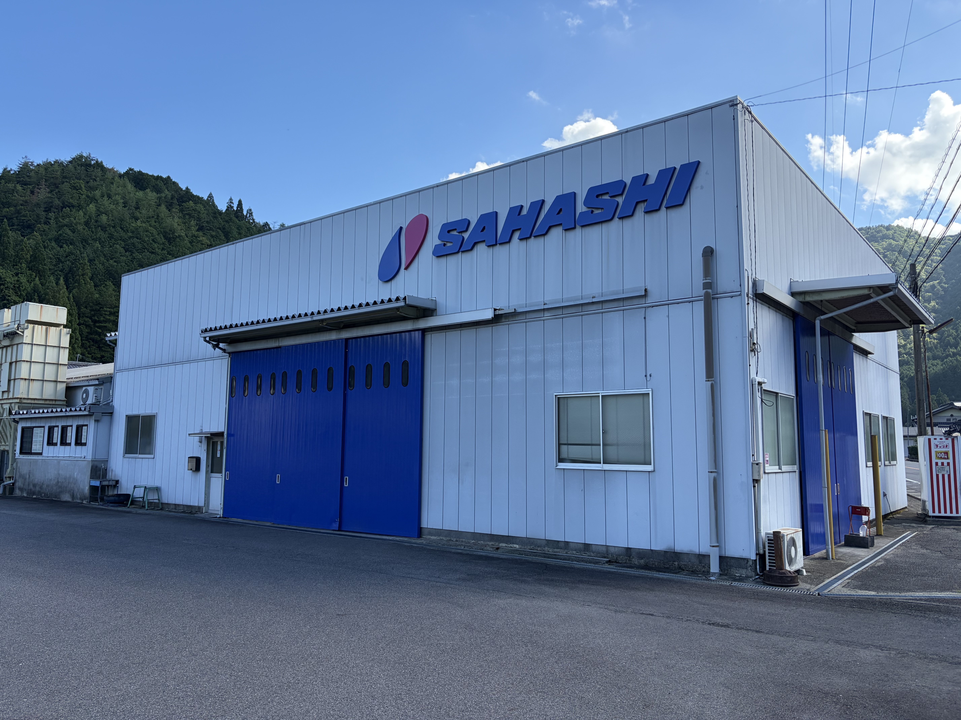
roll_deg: -0.3
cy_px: 360
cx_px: 480
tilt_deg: +7.0
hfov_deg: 67.3
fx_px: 722
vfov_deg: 53.1
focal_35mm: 26
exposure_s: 1/1287
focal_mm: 5.96
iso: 64
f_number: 1.6
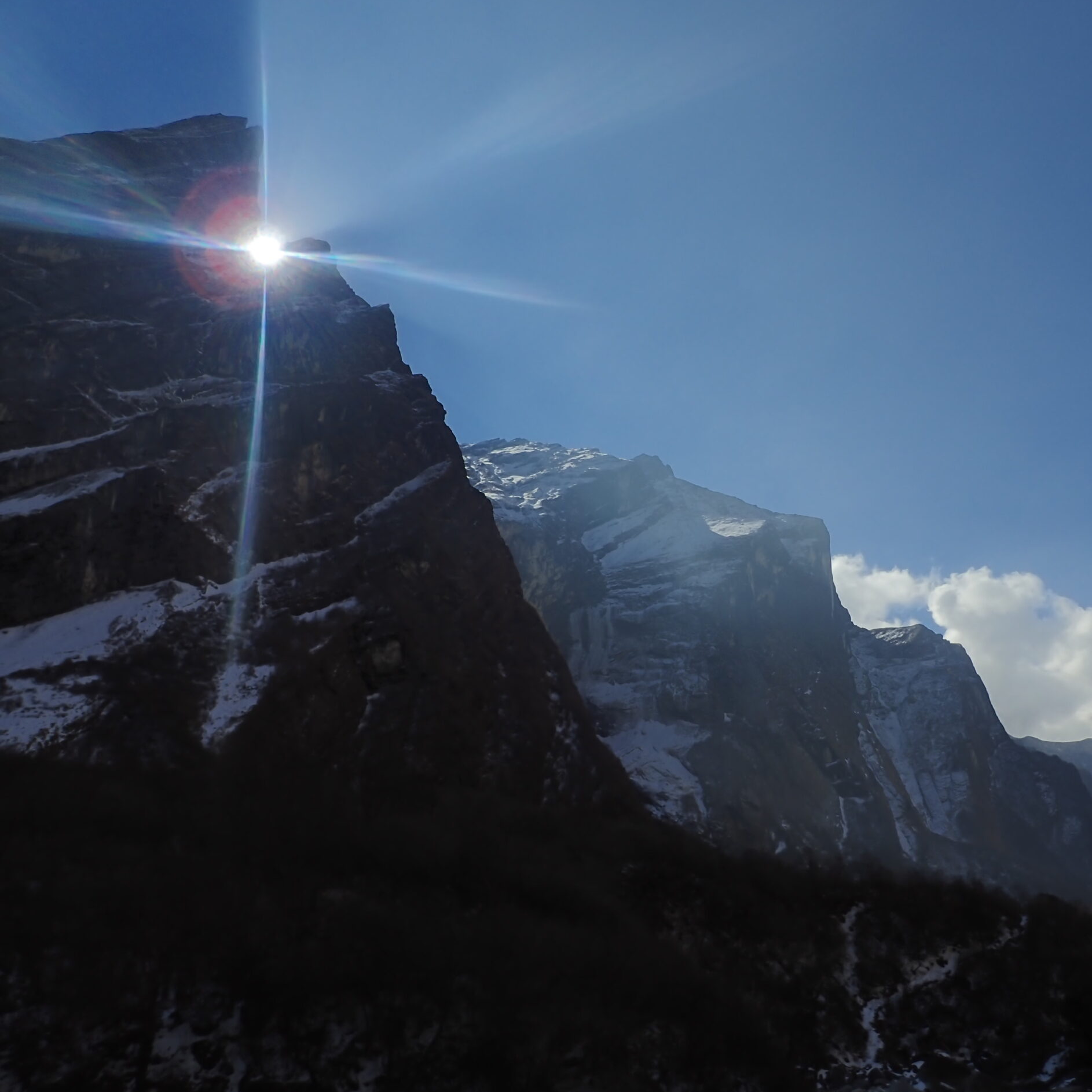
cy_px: 544
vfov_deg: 54.0
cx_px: 723
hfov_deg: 53.0
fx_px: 1071
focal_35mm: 30
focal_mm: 4.5
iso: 100
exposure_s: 1/200
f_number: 8
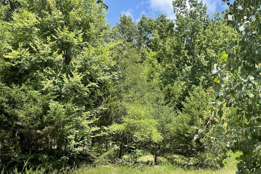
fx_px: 384
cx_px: 185
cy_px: 168
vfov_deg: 24.5
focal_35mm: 53
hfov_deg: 36.9
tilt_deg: +12.8
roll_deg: +0.5
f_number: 1.6
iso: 32
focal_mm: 4.2
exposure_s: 1/1182
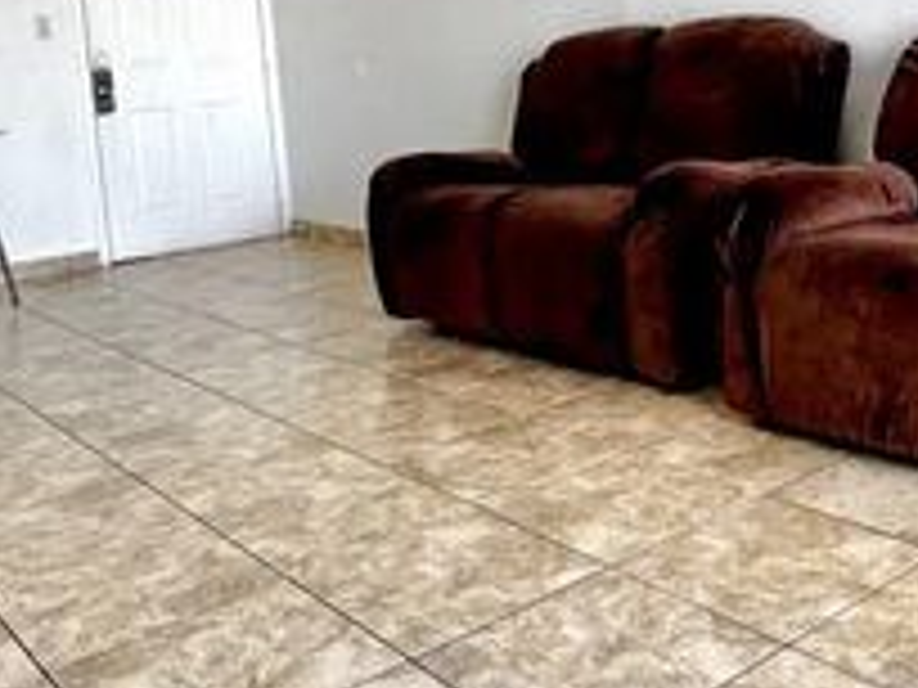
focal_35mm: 44
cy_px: 148
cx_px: 639
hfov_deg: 42.2
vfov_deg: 32.1
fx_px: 1167
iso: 125
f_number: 2.2
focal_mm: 2.22
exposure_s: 1/99
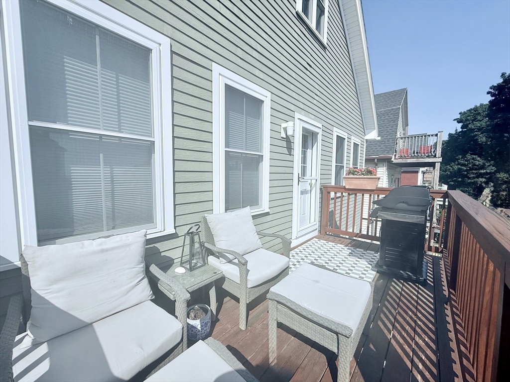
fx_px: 206
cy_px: 191
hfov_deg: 102.1
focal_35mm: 14
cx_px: 255
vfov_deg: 85.7
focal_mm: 2.22
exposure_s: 1/4425
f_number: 2.2
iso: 50
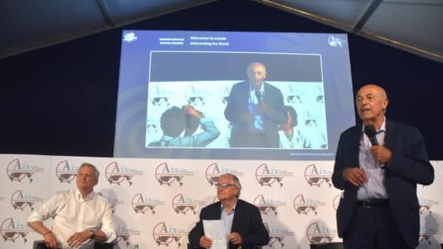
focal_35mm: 29
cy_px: 143
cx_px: 220
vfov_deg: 40.1
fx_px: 341
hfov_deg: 66.1
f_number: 3.5
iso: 640
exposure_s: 1/250
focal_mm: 18
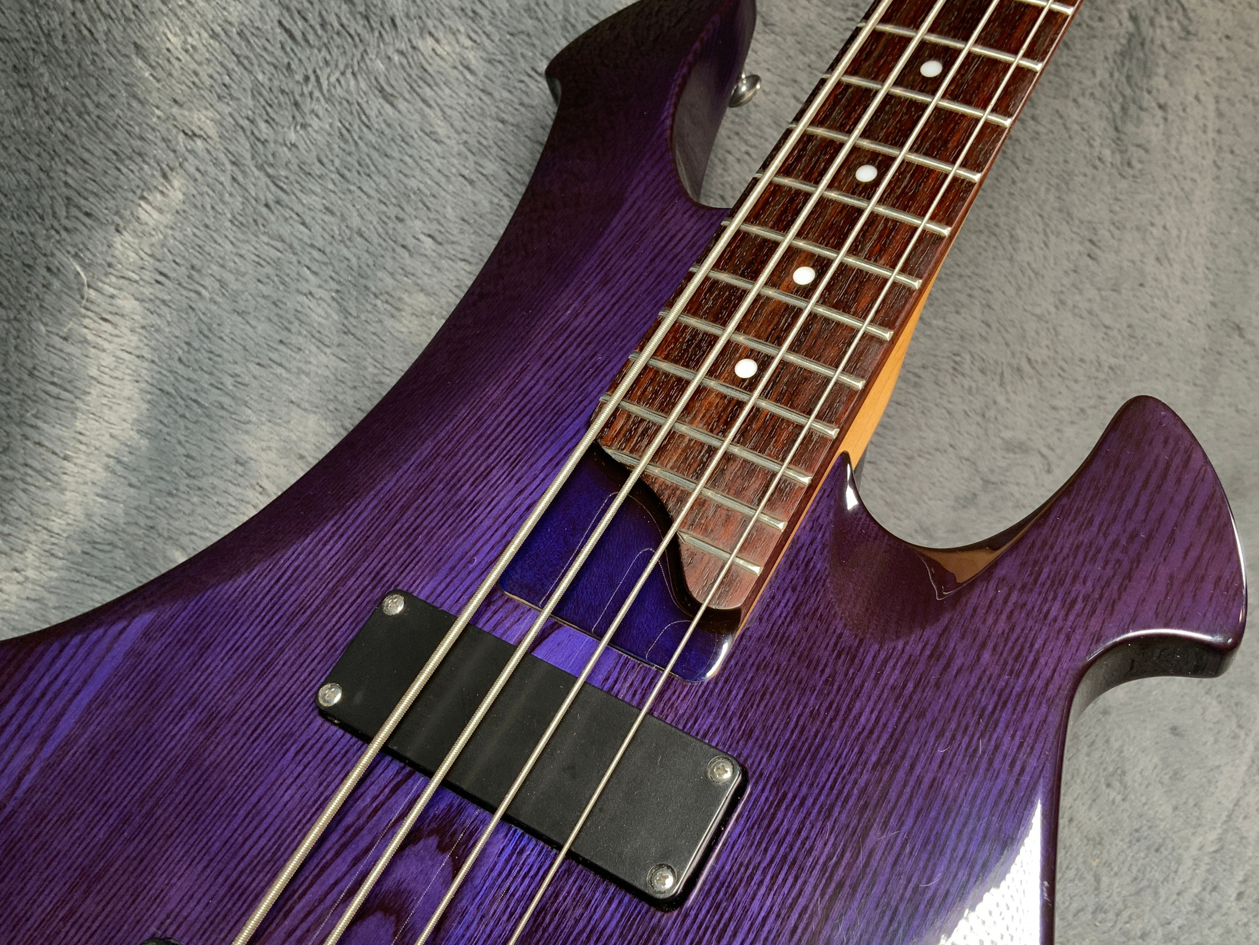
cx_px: 724
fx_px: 1273
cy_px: 507
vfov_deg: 40.7
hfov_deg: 52.4
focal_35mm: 35
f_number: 1.8
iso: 64
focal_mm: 3
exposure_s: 1/104
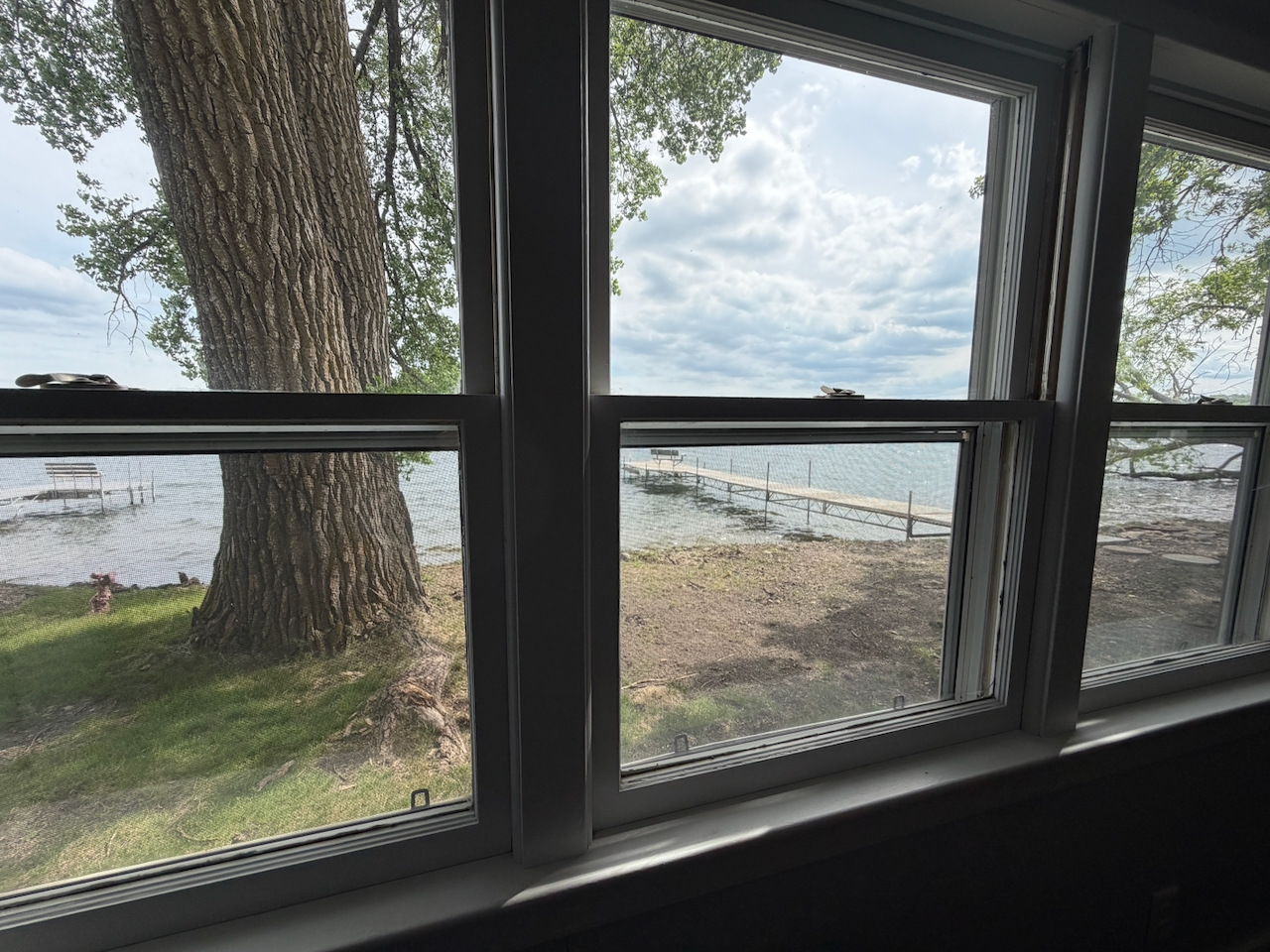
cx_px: 635
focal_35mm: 14
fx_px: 514
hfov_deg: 102.1
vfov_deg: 85.7
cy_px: 476
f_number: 2.2
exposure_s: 1/672
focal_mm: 2.22
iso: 40
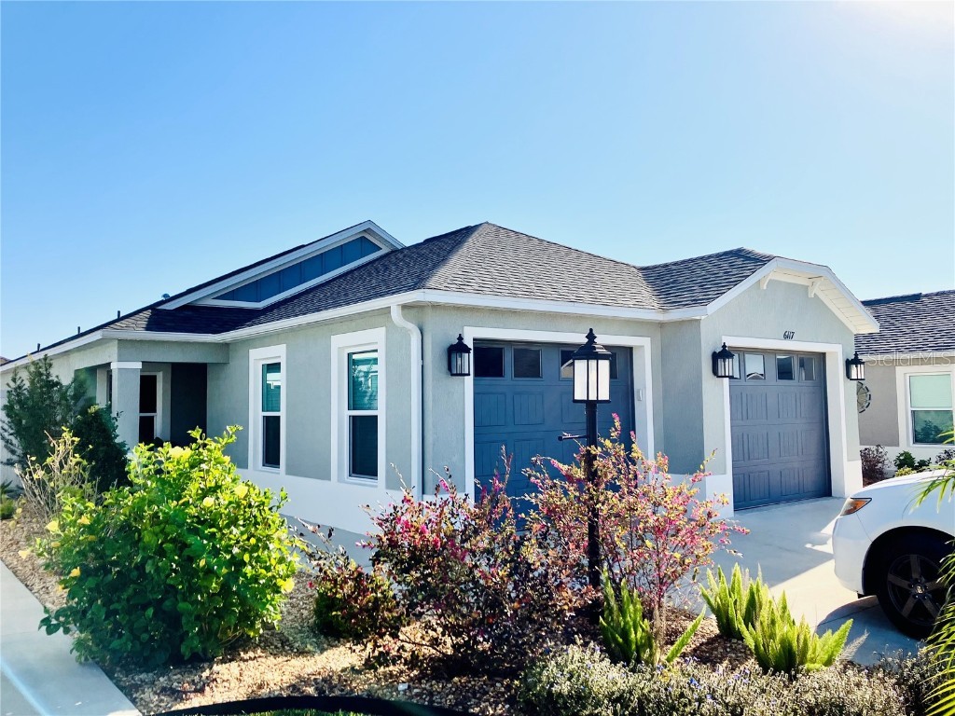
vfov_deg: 49.7
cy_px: 358
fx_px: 772
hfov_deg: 63.4
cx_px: 478
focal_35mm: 28
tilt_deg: +4.5
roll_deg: +0.7
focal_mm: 3.99
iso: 32
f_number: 1.8
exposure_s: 1/3472
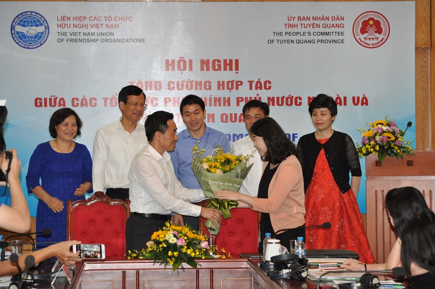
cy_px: 144
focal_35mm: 108
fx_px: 1304
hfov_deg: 18.9
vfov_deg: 12.7
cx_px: 218
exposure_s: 1/60
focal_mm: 72
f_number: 4.5
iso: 800
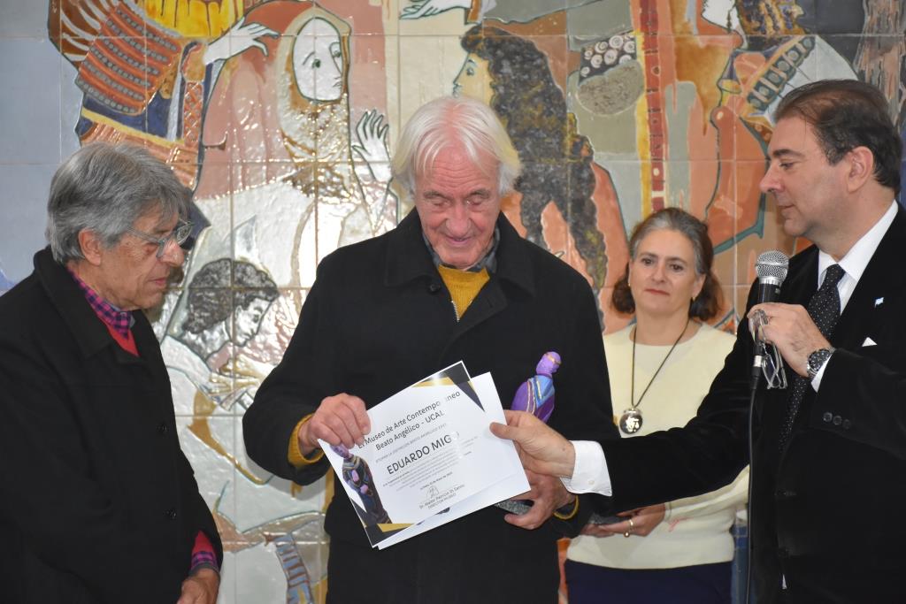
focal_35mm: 99
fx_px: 2492
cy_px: 302
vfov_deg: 13.8
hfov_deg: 20.6
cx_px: 453
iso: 1600
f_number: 5.6
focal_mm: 66
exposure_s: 1/100
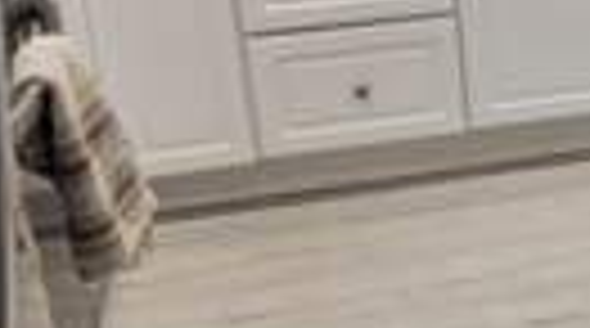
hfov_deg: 21.6
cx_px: 698
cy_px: 119
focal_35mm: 92
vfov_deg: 13.0
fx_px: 1436
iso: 80
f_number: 1.8
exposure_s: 1/120
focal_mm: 5.4
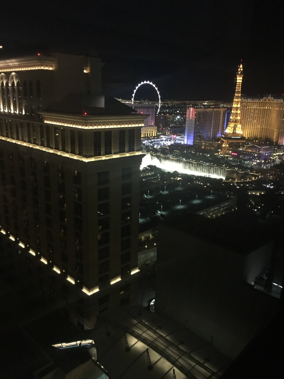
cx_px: 142
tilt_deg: -14.6
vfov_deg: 61.7
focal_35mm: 29
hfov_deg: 48.2
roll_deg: -1.6
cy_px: 190
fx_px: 317
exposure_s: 1/15
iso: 800
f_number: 2.2
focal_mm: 4.15
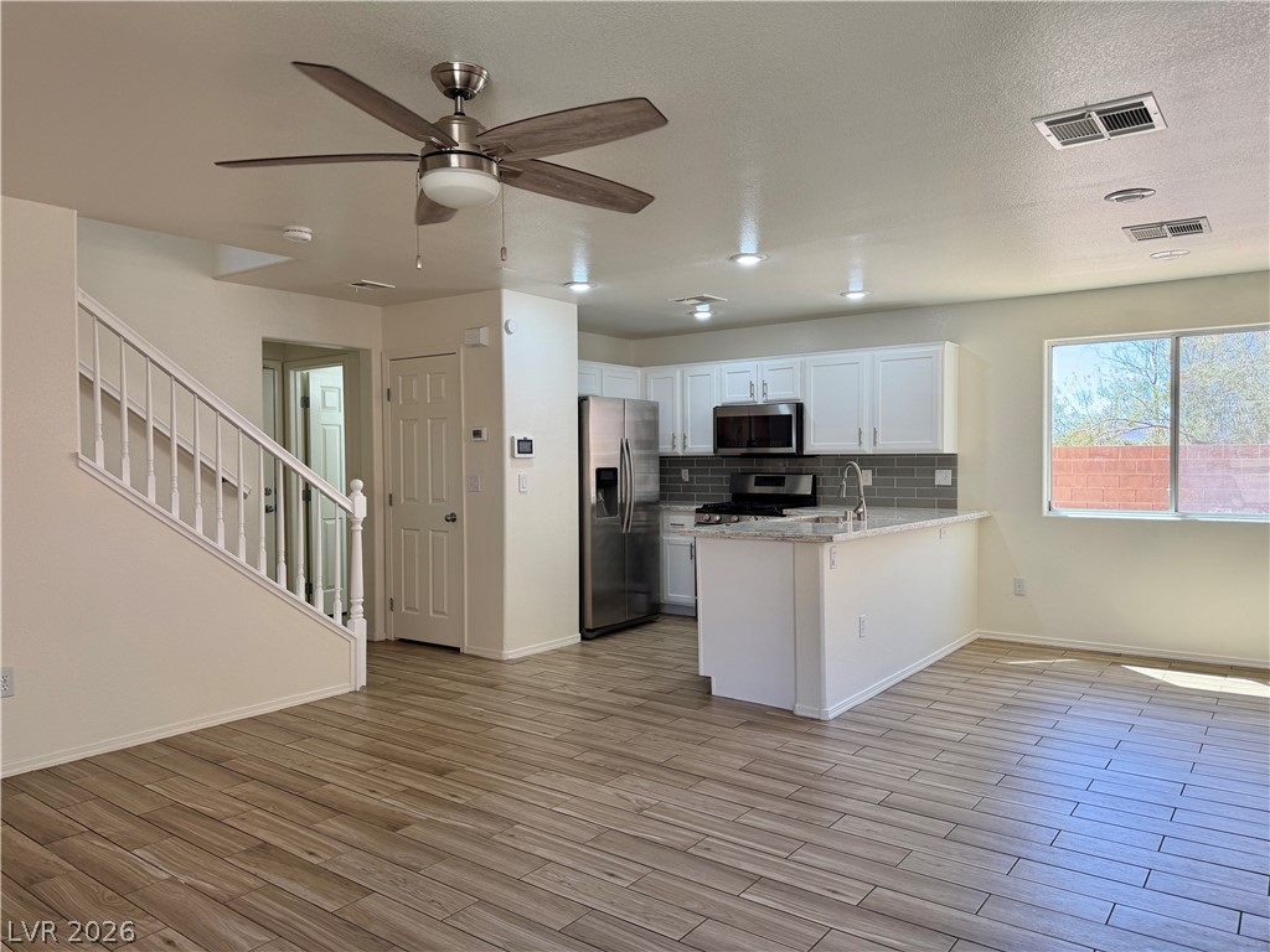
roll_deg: -0.3
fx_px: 881
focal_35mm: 24
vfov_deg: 56.8
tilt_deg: -1.3
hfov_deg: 71.6
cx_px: 635
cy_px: 476
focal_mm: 6.76
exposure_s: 1/227
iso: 80
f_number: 1.78
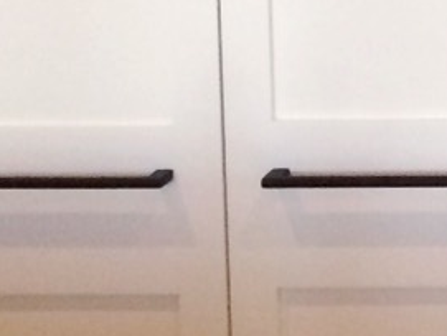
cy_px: -334
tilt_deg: -7.5
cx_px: 1184
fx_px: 2211
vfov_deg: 8.3
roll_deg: +0.6
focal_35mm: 171
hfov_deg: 9.7
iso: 125
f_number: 2.2
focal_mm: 4.15
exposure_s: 1/30
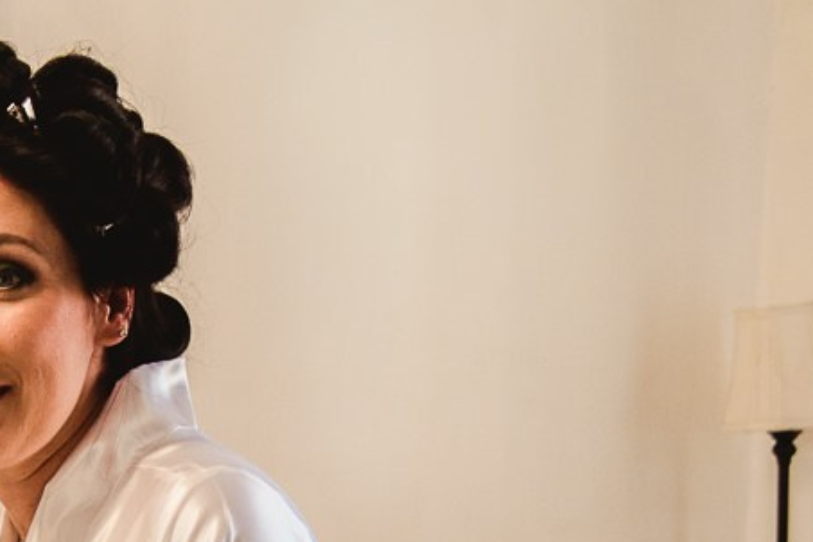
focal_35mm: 113
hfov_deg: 17.7
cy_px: 760
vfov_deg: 11.7
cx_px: -9
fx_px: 2552
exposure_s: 1/125
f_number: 3.5
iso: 400
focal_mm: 25
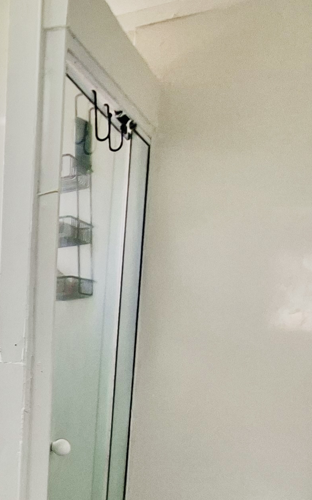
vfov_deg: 41.4
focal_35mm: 44
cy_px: 457
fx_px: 599
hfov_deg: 24.9
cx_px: -106
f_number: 2.2
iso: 40
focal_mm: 1.74
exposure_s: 1/50
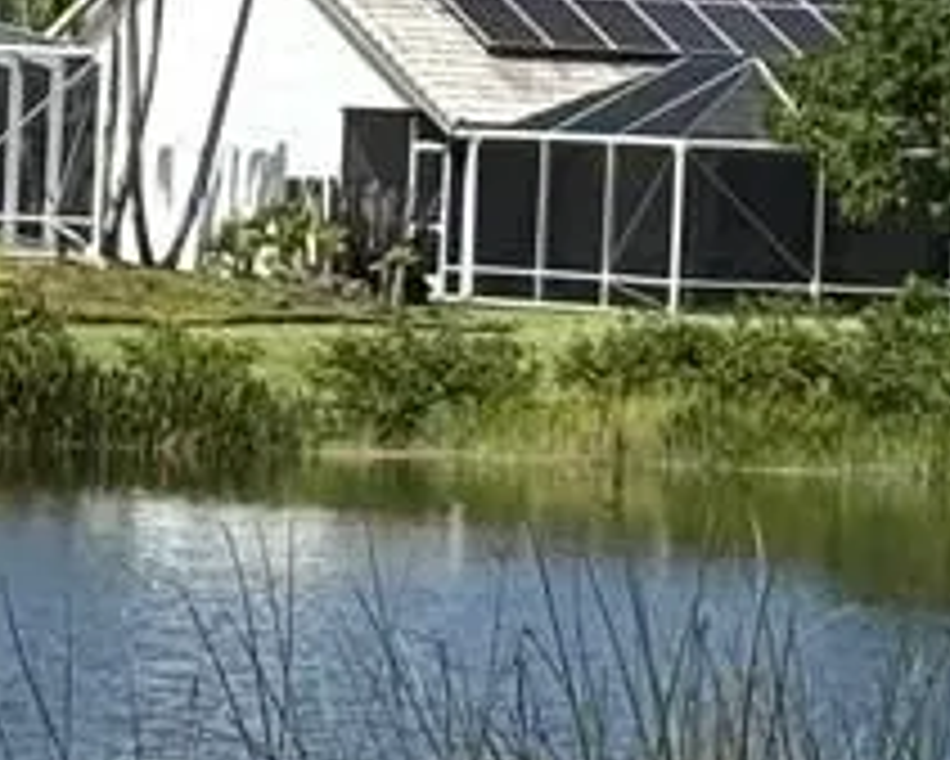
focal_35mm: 355
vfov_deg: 4.4
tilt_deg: +0.5
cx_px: -311
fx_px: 9986
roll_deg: -2.0
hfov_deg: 5.4
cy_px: 90
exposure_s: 1/6024
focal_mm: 6.76
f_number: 1.78
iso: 64
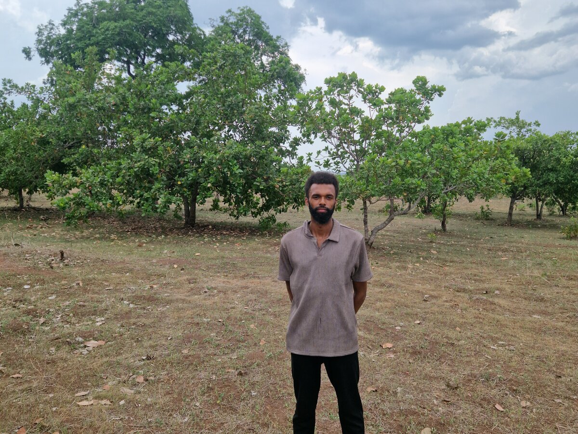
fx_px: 384
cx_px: 289
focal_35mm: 23
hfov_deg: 73.9
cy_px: 217
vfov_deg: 58.9
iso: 50
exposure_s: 1/820
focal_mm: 5.4
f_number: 1.8
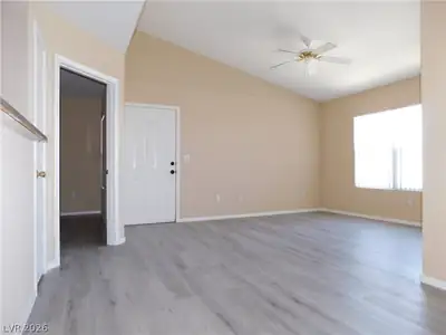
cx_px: 223
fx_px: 296
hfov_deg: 73.9
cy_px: 168
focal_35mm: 23
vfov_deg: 58.9
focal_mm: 4
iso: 125
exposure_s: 1/30
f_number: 3
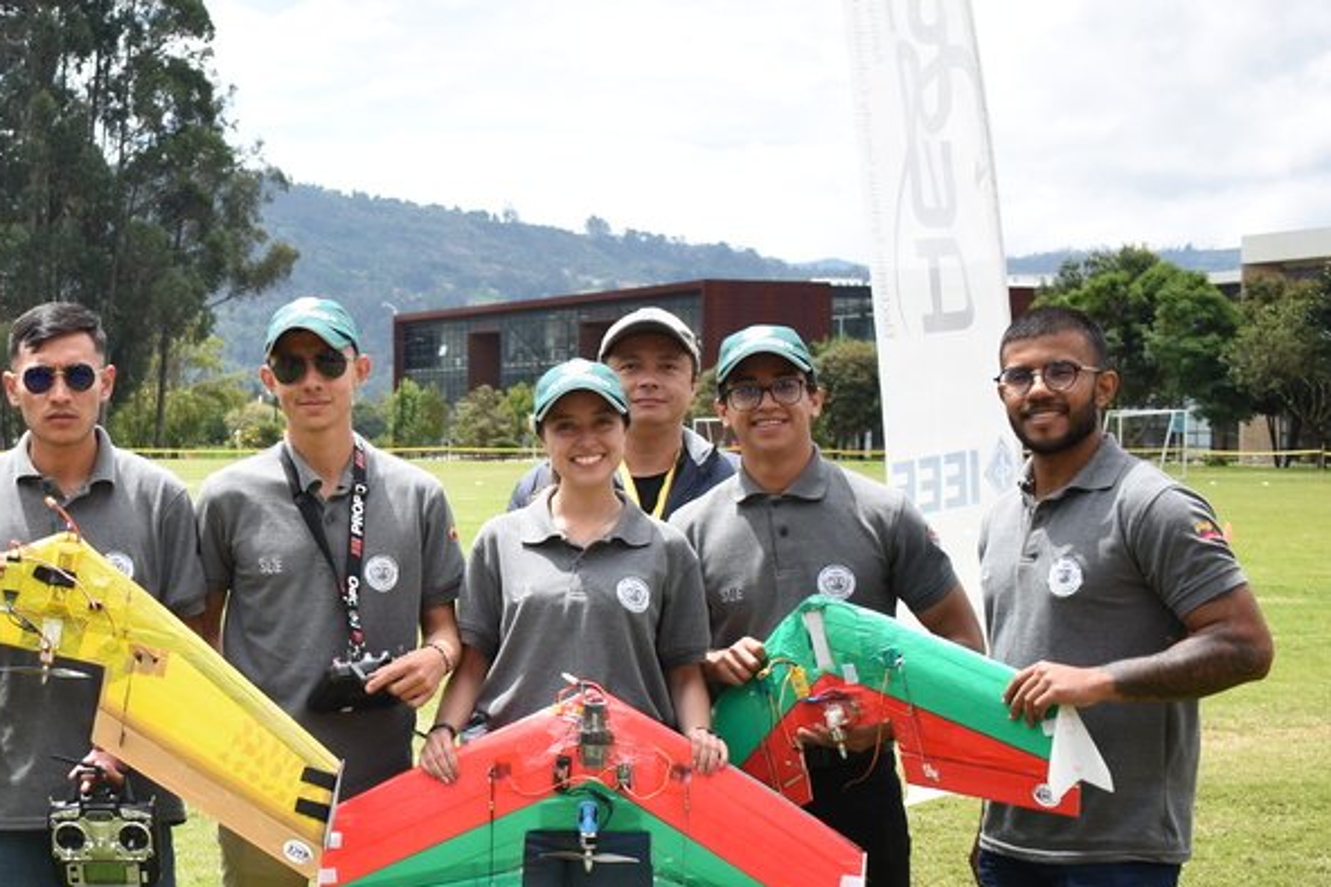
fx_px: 2477
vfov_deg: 20.3
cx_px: 61
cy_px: 576
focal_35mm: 67
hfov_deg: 28.6
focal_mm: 22
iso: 100
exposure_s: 1/500
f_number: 4
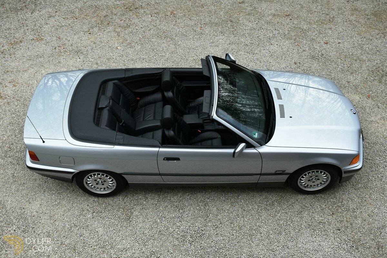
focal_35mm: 33
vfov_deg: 40.0
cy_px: 129
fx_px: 355
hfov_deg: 57.2
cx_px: 194
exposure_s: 1/250
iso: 200
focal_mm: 22
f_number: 5.6
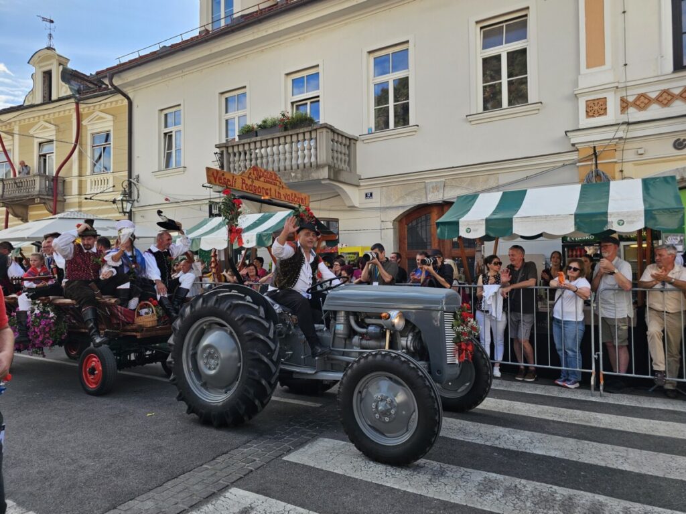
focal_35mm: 23
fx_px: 456
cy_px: 257
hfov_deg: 73.9
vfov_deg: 58.9
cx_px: 343
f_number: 1.7
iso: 10
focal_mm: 6.3
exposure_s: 1/300
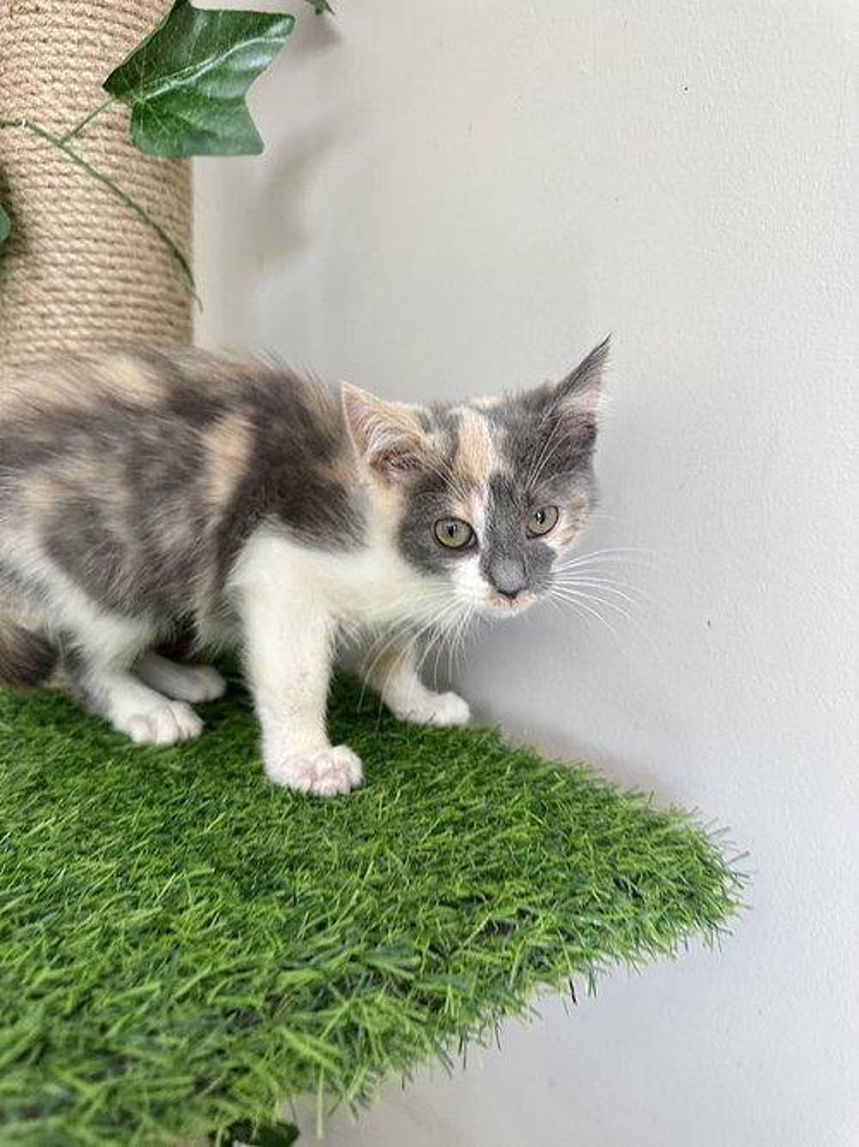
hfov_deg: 56.8
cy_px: 574
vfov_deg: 71.6
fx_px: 794
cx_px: 430
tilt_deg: -9.7
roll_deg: +4.9
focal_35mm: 24
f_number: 1.78
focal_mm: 6.86
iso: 200
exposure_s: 1/120
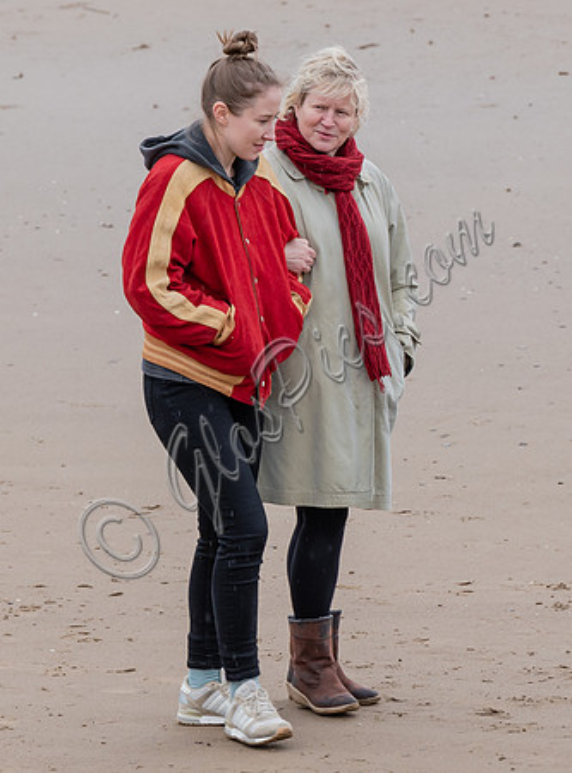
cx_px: 357
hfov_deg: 2.5
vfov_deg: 3.4
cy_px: 256
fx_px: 13109
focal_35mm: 590
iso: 400
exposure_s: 1/400
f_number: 6.3
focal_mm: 200
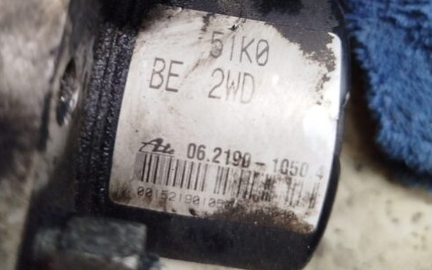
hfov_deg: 55.3
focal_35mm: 35
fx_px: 412
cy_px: 38
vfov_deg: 34.6
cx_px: 218
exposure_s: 1/33
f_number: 1.7
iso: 160
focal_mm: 5.31
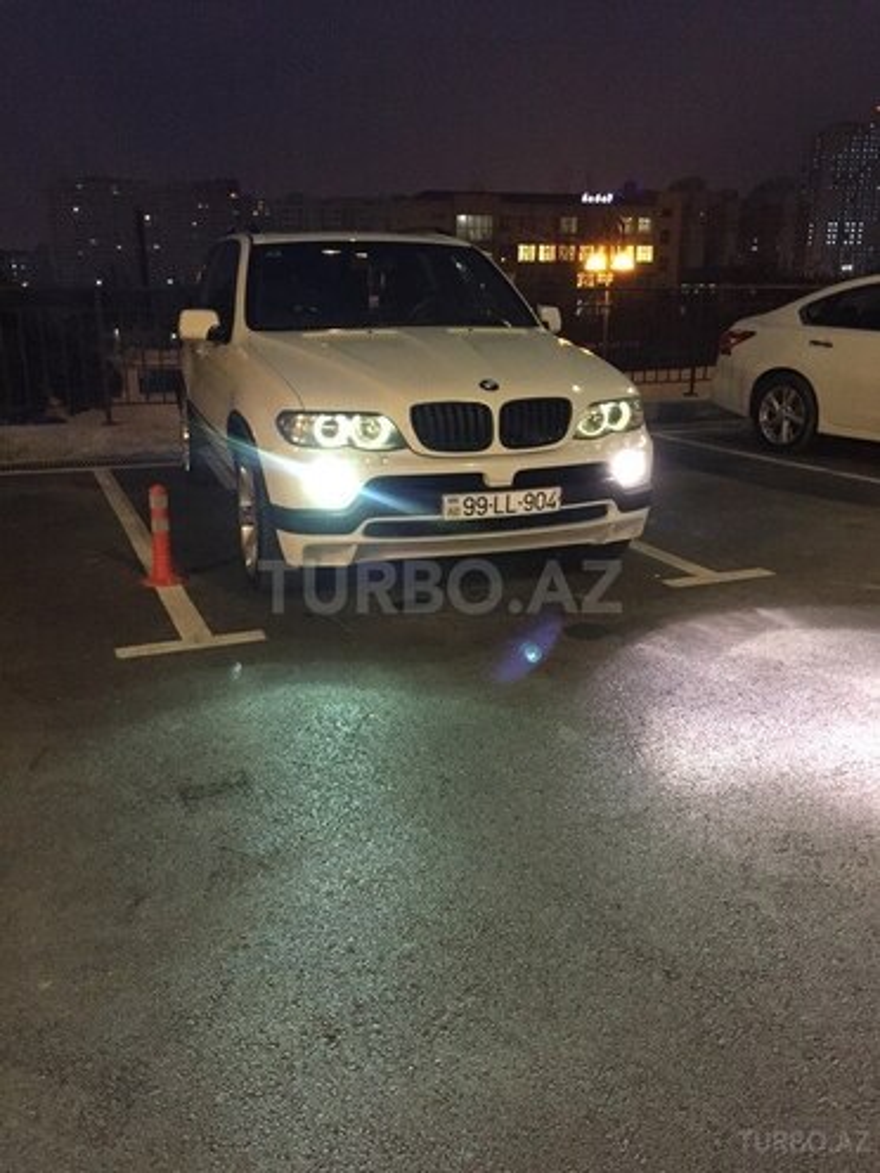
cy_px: 586
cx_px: 440
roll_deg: +0.5
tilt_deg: -15.2
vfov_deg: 61.7
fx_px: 983
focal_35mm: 29
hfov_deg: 48.2
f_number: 2.2
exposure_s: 1/17
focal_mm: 4.15
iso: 320
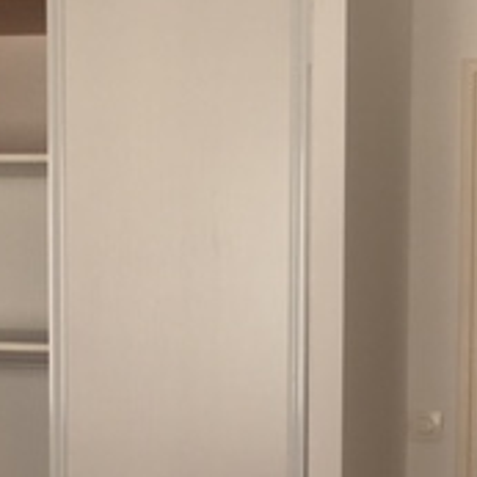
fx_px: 1481
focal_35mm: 95
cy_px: 411
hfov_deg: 18.3
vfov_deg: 18.1
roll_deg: +1.8
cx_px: 314
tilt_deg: -5.8
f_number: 2.2
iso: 25
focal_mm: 4.15
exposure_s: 1/356
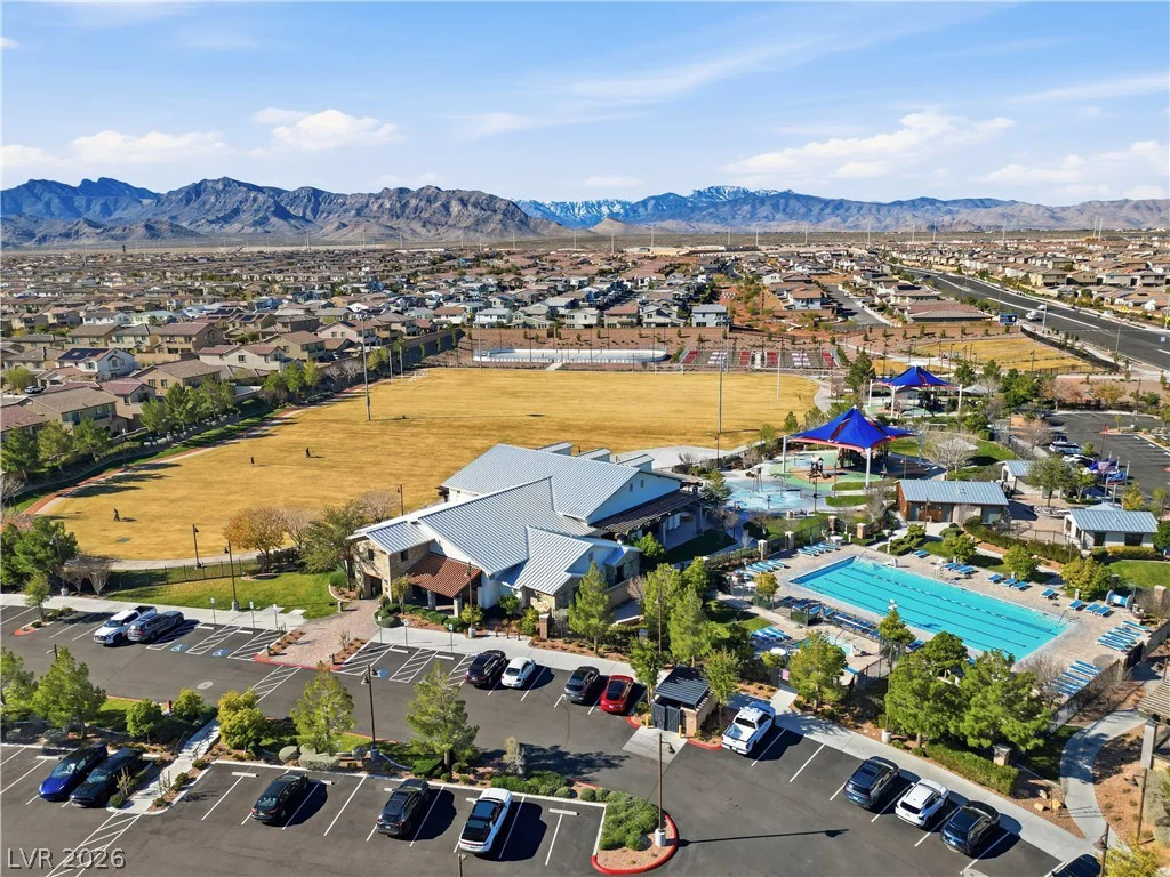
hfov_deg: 71.6
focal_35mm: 24
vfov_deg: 56.8
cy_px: 438
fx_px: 811
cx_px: 585
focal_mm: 6.7
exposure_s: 1/4000
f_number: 1.7
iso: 120
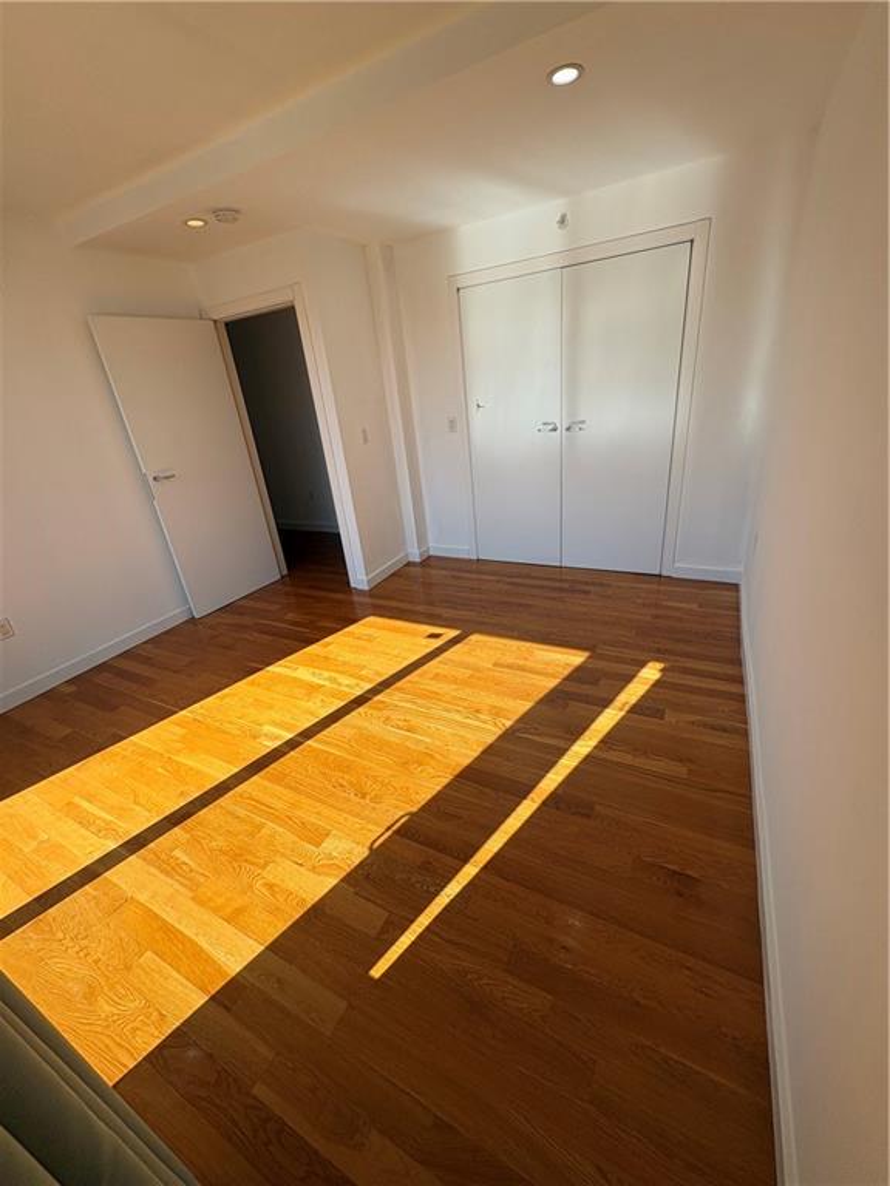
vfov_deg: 102.1
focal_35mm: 14
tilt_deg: -21.8
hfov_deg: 85.7
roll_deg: +6.5
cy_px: 593
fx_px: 480
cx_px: 445
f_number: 2.2
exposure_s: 1/488
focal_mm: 2.22
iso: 40
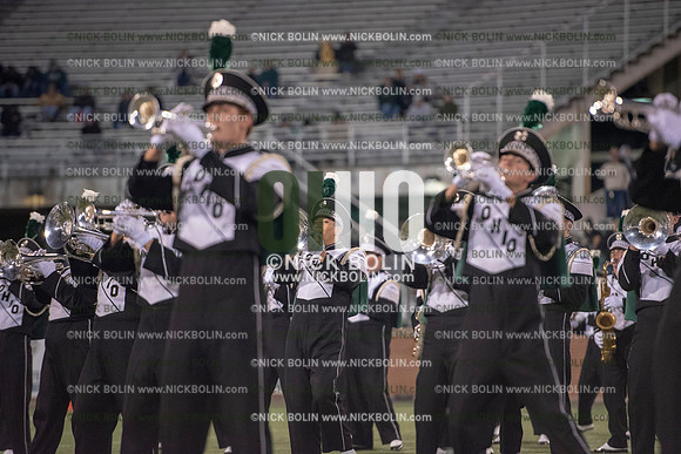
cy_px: 227
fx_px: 3784
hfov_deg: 10.3
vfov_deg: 6.9
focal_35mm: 200
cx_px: 340
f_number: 3.2
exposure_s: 1/1250
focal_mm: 200
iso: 5000
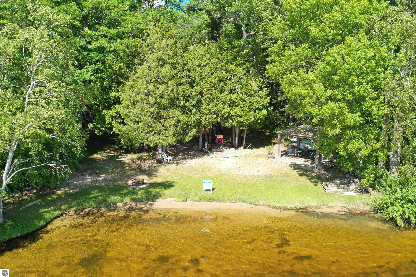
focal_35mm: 28
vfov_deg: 46.4
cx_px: 208
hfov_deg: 65.5
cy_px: 138
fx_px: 324
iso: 100
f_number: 4
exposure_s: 1/120
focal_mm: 10.26
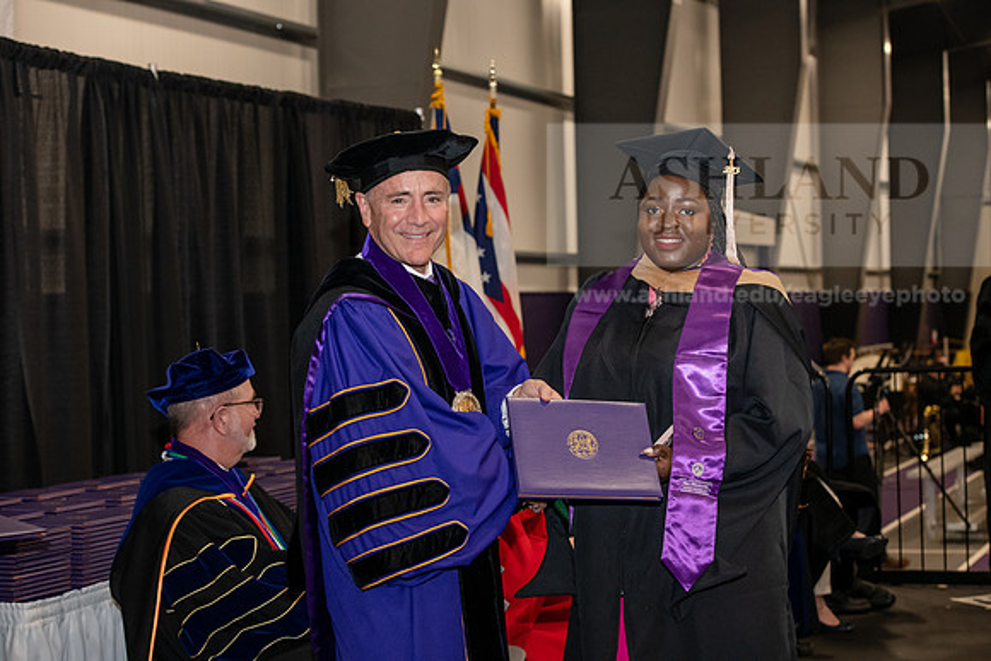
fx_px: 1927
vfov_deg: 19.5
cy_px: 330
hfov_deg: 28.8
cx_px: 496
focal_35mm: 70
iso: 2500
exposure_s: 1/200
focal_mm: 70
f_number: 5.6
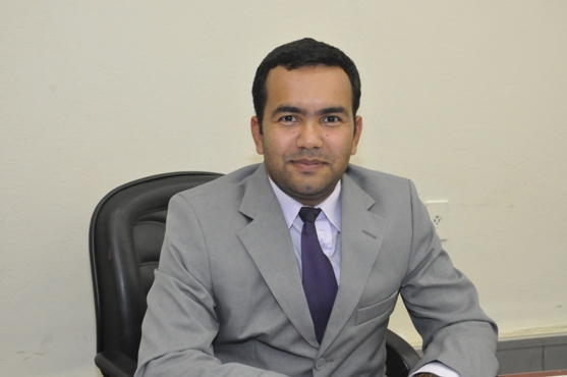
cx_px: 284
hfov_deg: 43.6
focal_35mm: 45
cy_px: 188
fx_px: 708
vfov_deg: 29.8
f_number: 7.1
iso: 2500
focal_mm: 30
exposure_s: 1/40
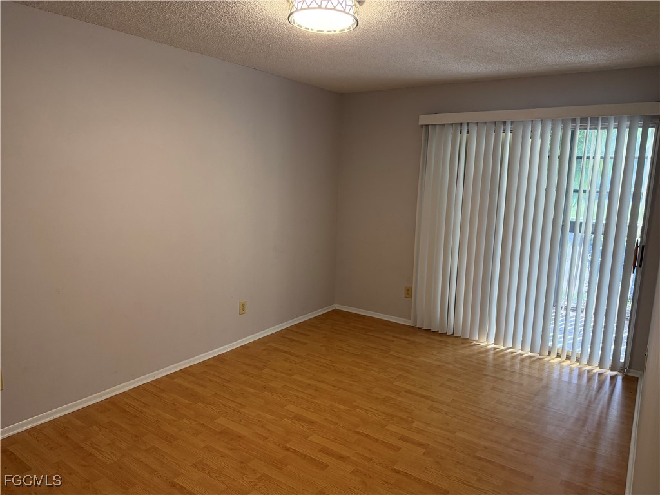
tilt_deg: -8.7
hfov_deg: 71.6
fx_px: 458
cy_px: 248
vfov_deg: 56.8
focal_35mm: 24
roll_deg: -1.4
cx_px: 330
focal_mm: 6.76
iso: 250
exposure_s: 1/120
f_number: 1.78
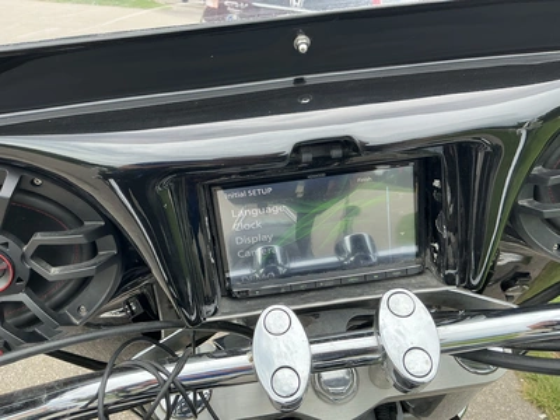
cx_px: 280
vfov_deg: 49.7
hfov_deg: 63.4
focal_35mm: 28
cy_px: 210
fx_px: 453
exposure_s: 1/137
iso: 25
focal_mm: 3
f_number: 1.8
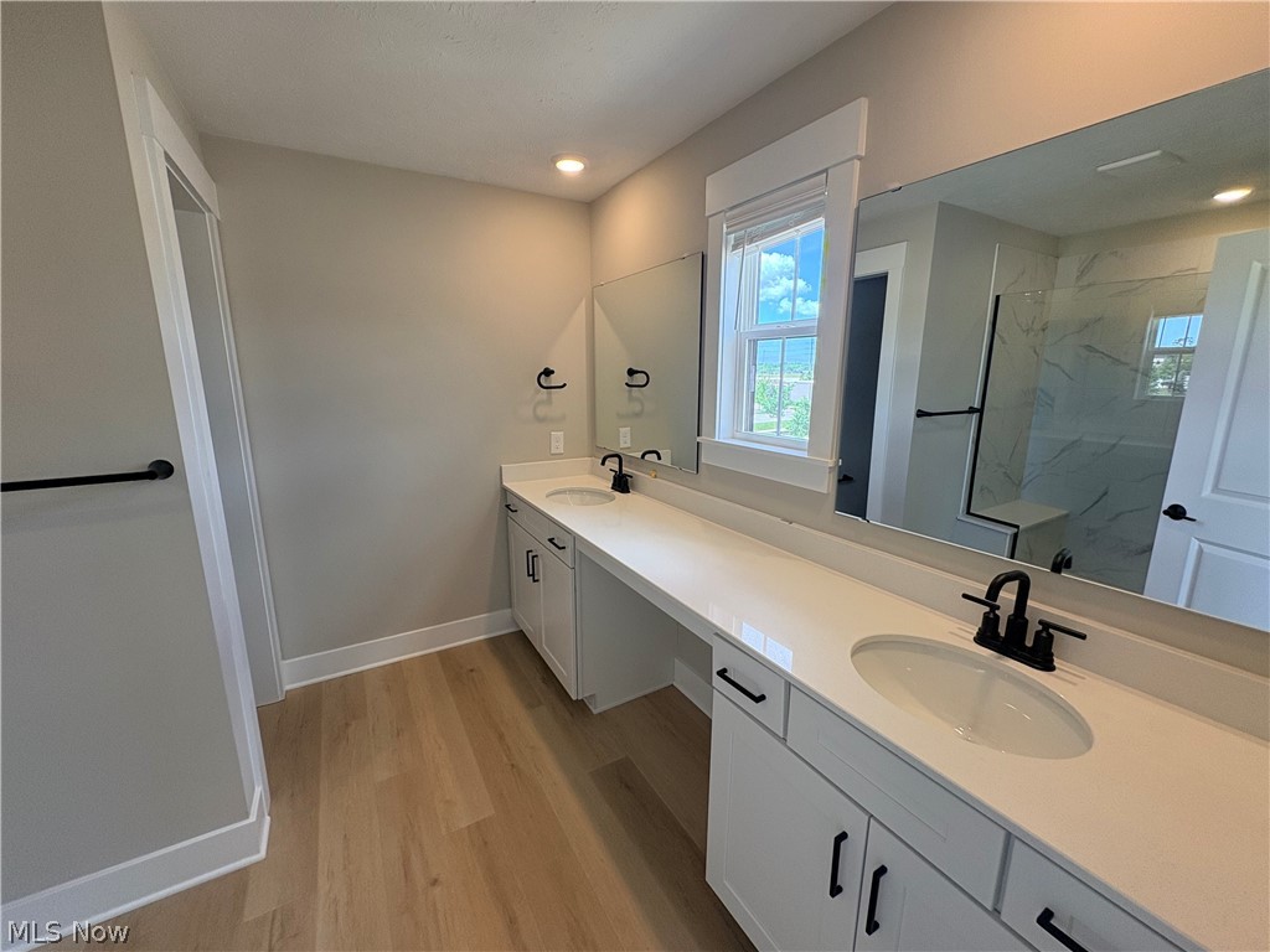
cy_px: 476
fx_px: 514
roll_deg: -0.2
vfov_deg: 85.7
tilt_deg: -11.0
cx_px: 635
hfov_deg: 102.1
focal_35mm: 14
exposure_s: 1/131
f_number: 2.2
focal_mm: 2.22
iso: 100
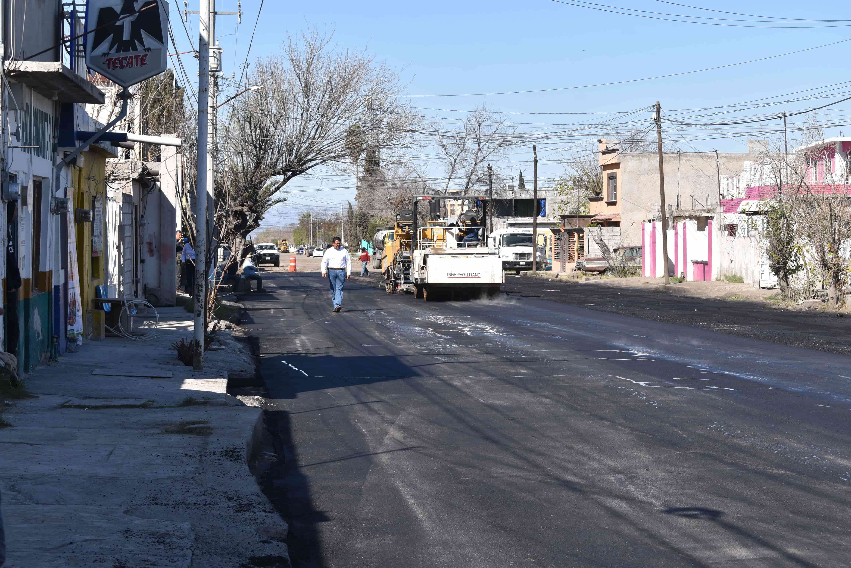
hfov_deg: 24.6
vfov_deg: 16.6
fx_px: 1951
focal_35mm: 82
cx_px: 426
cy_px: 284
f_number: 9
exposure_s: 1/320
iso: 100
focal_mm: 55
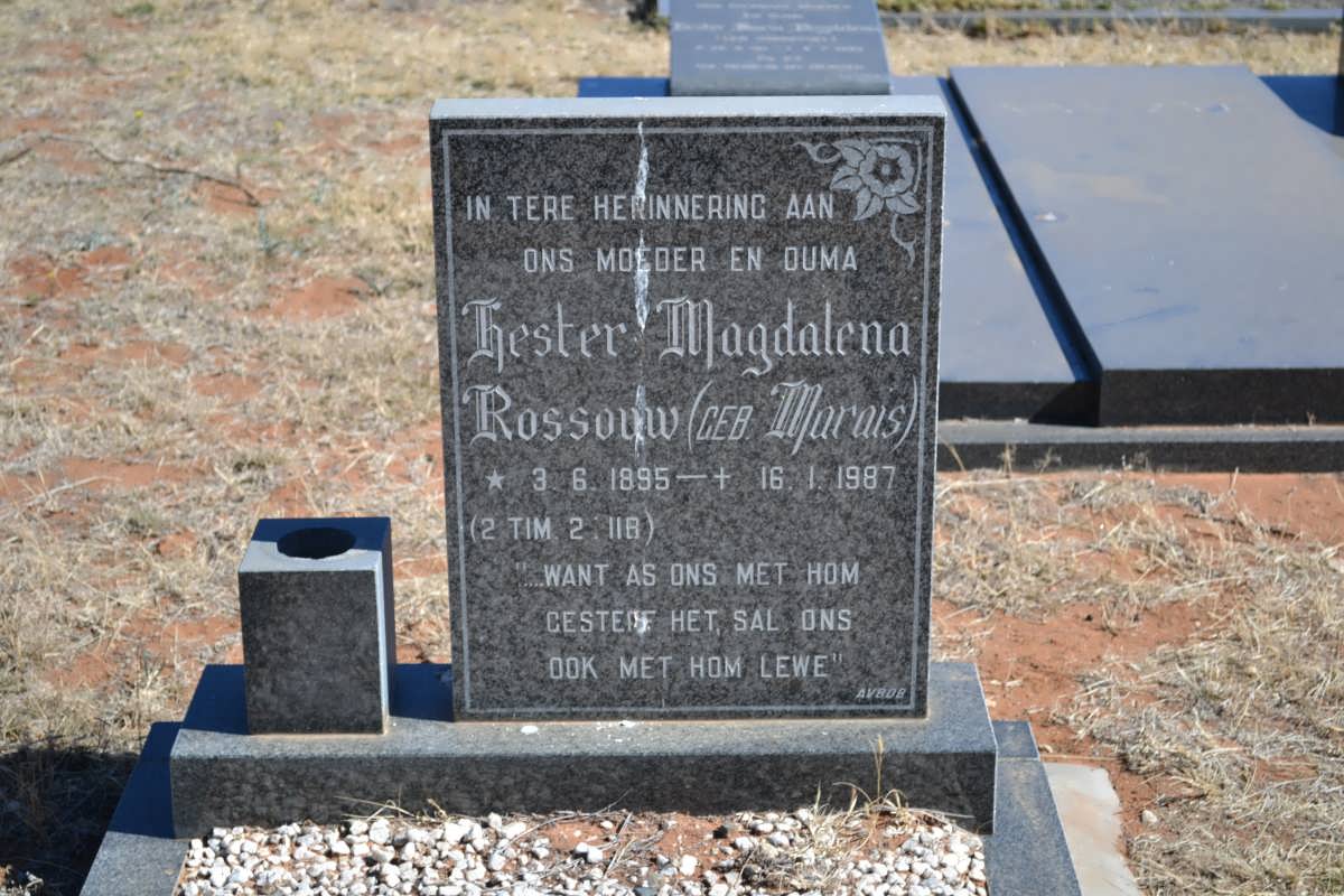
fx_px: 2464
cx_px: 672
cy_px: 448
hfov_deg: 30.5
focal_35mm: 66
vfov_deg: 20.6
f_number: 5.6
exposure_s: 1/125
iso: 125
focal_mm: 44
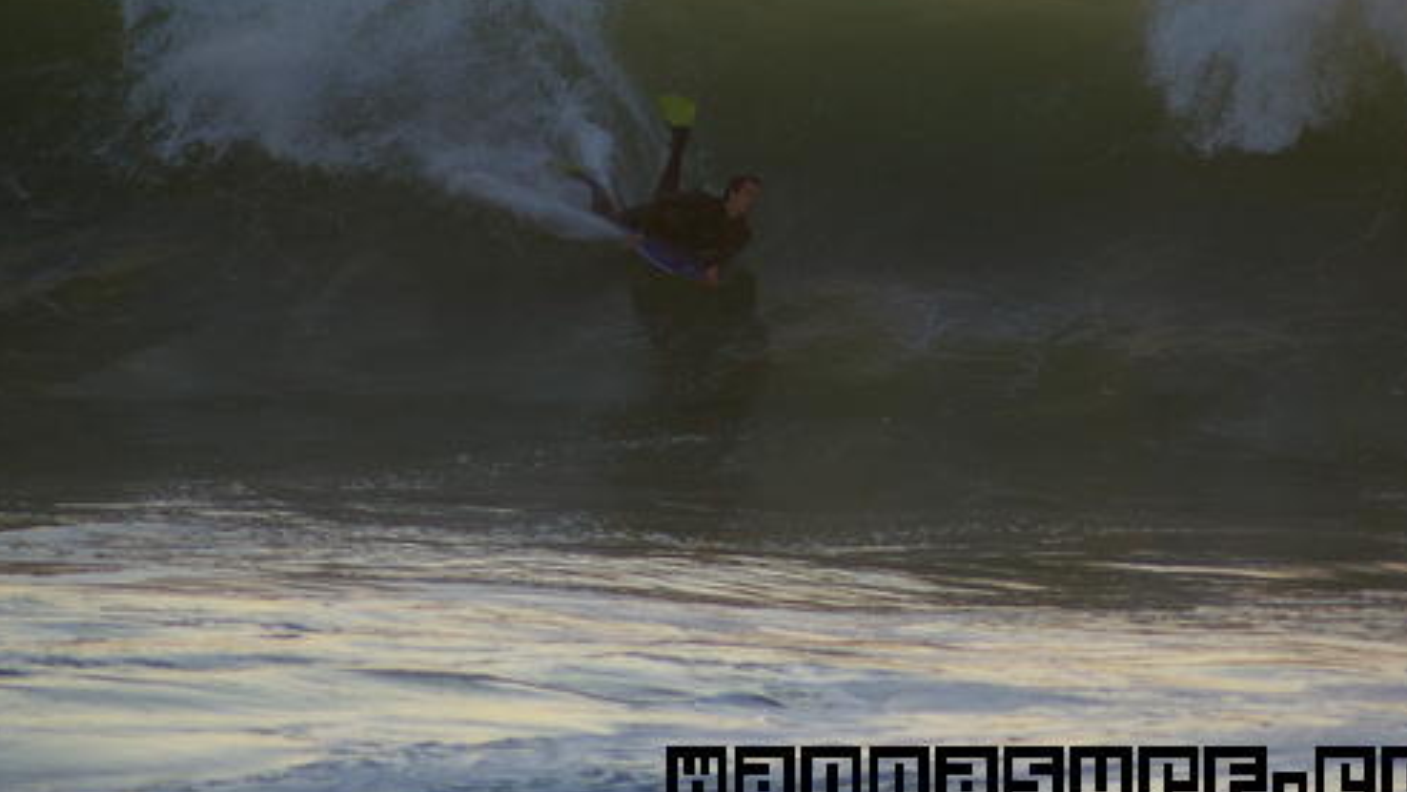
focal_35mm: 526
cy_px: 322
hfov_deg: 4.1
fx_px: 19628
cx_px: 771
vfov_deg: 2.3
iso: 800
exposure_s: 1/1500
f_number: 5.6
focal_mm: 300
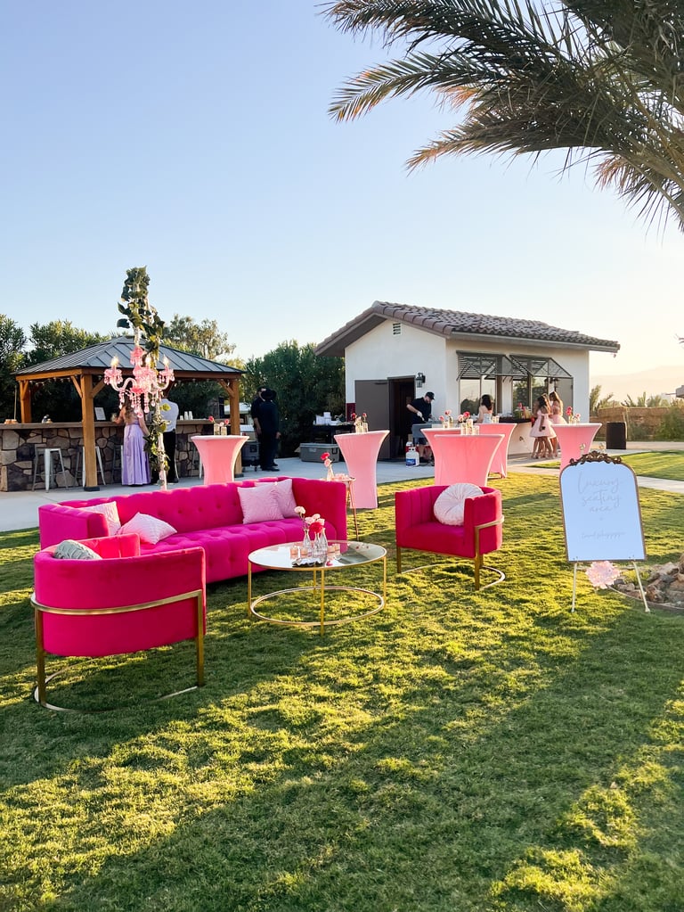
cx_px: 342
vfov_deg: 67.3
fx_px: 685
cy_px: 456
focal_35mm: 26
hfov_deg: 53.1
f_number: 1.5
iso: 50
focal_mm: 5.7
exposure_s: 1/1800
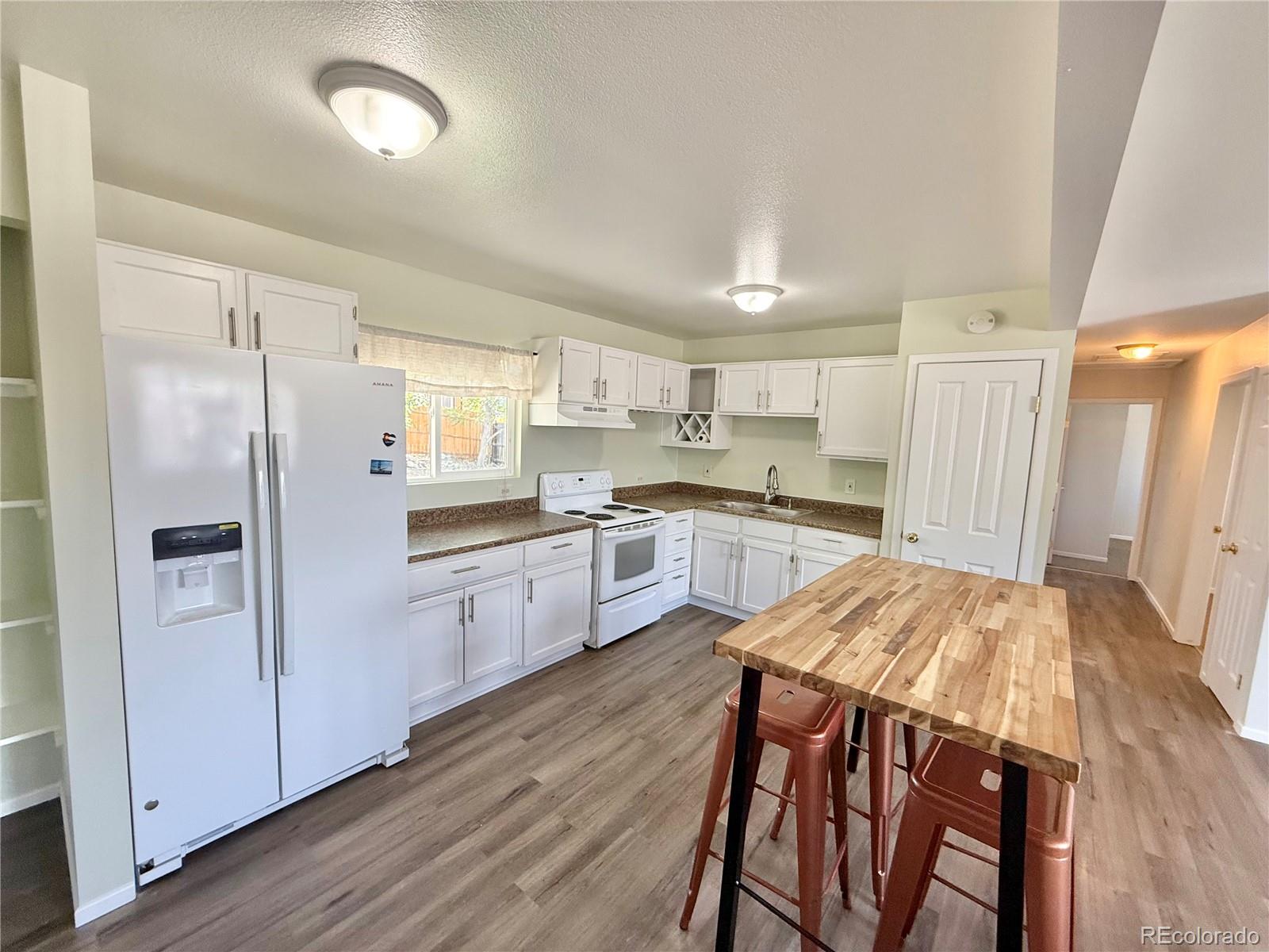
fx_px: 513
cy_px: 476
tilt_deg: -5.9
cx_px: 634
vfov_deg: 85.7
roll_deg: -2.6
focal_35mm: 14
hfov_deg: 102.1
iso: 200
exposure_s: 1/120
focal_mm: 2.22
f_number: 2.2
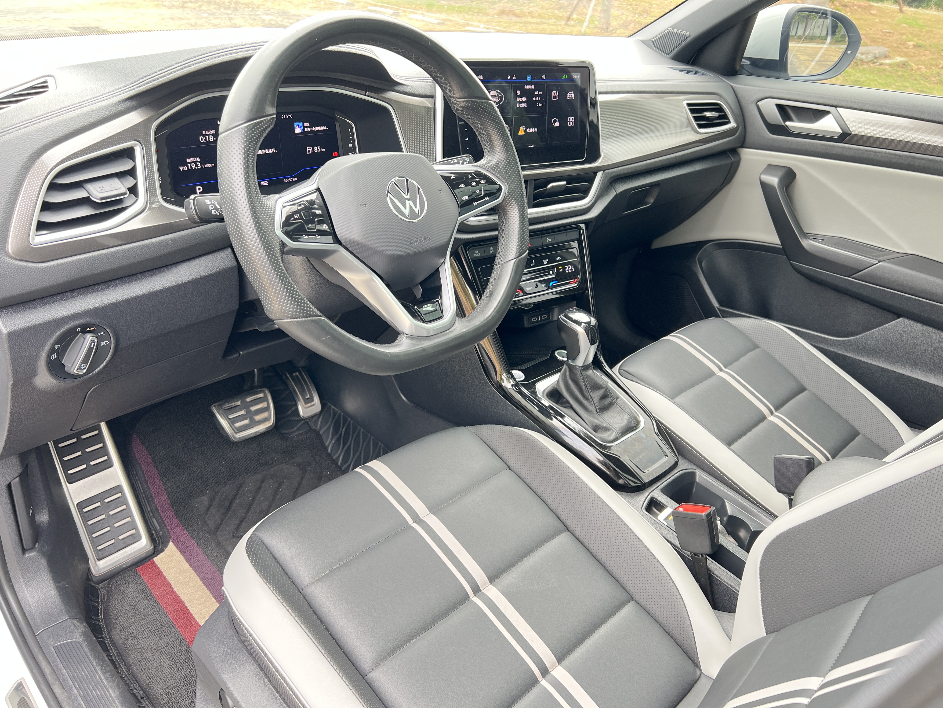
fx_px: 708
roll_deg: -5.4
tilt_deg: -29.5
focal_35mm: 26
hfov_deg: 67.3
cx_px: 472
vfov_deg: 53.1
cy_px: 354
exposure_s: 1/121
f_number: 1.5
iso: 125
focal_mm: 5.7
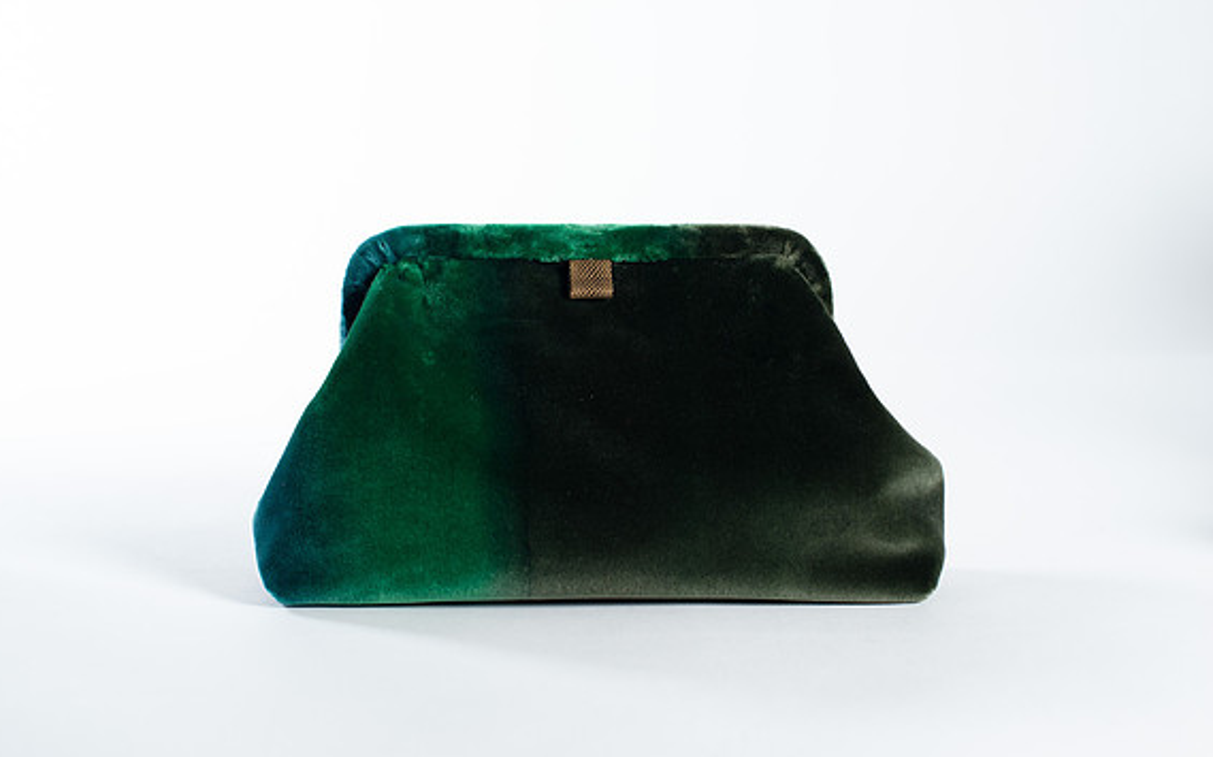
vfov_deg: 24.8
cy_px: 387
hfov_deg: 38.9
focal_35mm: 52
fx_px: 1718
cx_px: 603
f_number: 5.6
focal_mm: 50
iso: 200
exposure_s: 1/200
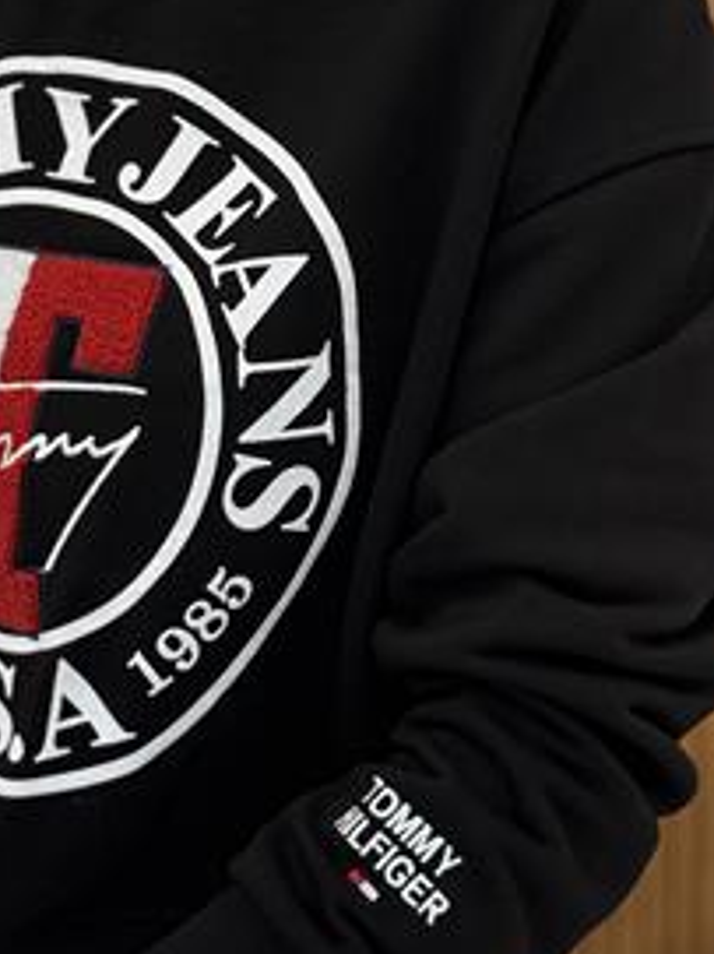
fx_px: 2532
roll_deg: +1.0
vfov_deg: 21.3
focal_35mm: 92
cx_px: 218
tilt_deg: -14.3
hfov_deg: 16.0
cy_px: 444
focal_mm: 6.76
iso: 80
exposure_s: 1/100
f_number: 1.78
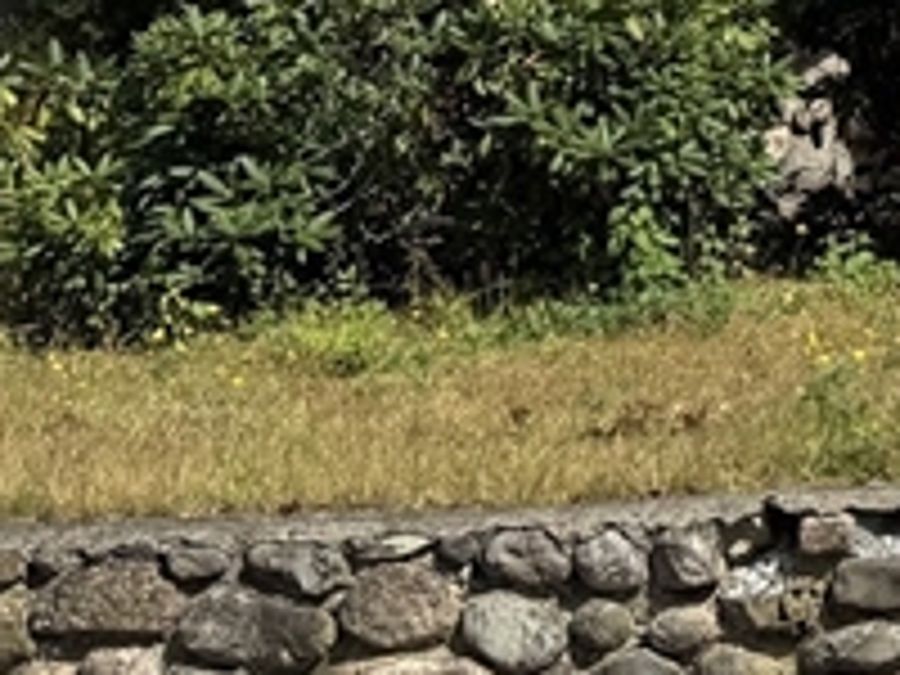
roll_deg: +0.5
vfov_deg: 11.2
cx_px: 1552
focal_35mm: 123
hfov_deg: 14.4
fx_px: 3198
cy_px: -531
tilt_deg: +7.9
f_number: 1.78
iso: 80
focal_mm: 6.76
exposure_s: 1/4608
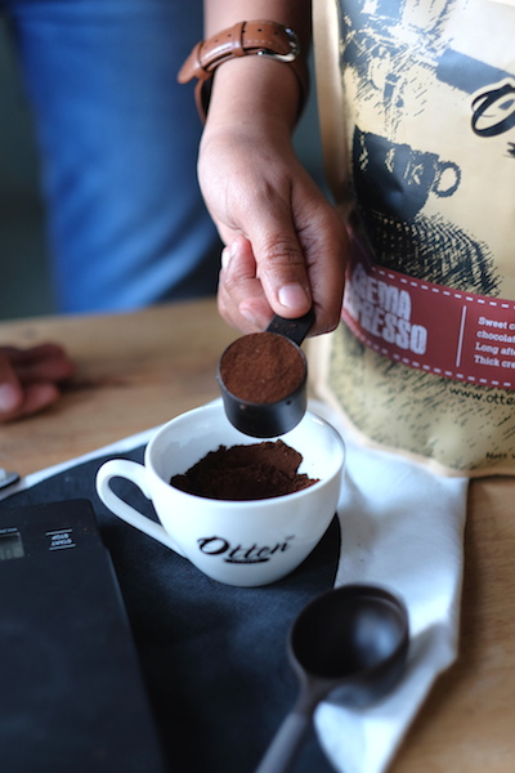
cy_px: 386
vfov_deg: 24.2
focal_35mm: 84
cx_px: 258
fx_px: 1802
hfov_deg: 16.3
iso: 500
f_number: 1.8
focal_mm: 56
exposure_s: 1/100
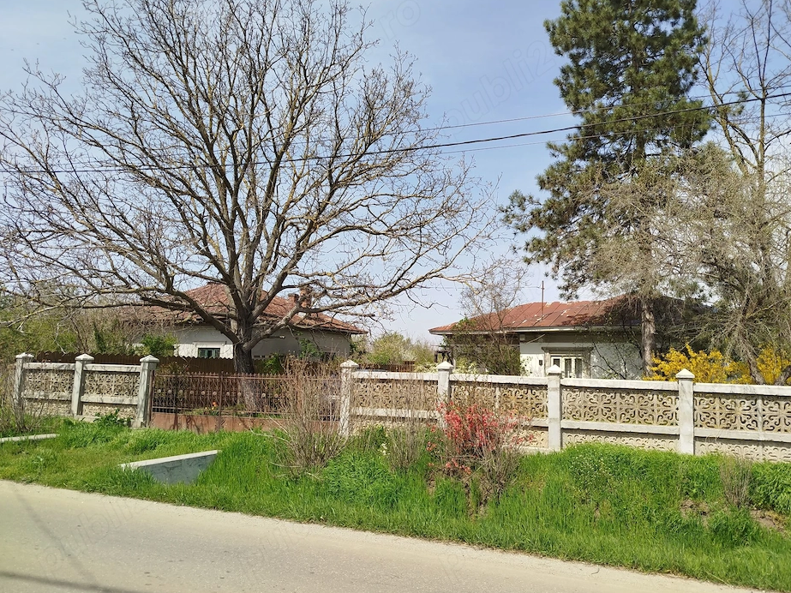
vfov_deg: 53.0
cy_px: 302
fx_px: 594
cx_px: 428
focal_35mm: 26
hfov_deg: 67.2
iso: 50
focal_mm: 5.31
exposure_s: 1/746
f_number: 1.7
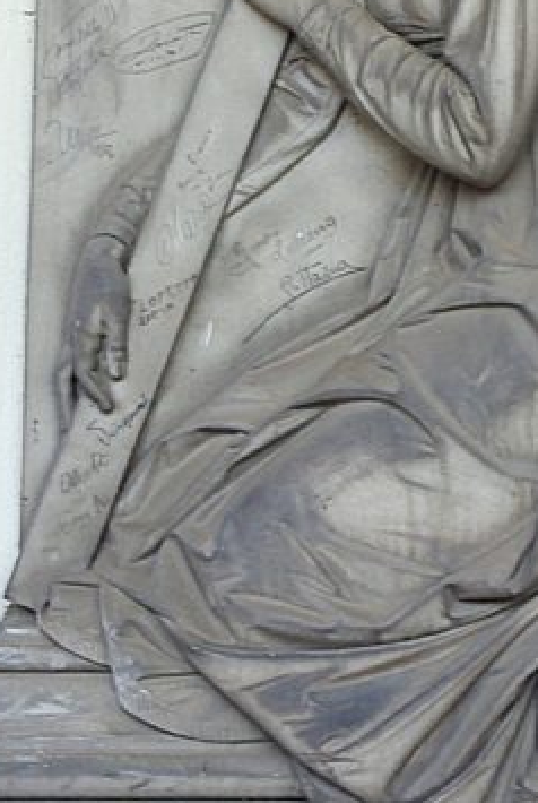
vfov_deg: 11.6
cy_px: 188
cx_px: 445
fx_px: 3930
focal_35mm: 176
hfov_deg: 7.8
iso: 200
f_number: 5.6
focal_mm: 35
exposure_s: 1/15
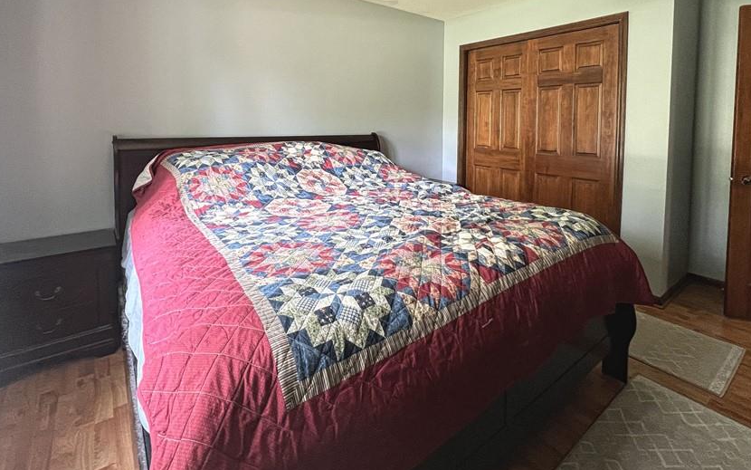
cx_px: 398
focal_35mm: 17
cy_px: 141
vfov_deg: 65.4
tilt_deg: -2.9
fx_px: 348
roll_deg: -0.4
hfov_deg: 94.2
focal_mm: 1.57
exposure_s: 1/64
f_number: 1.8
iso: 250
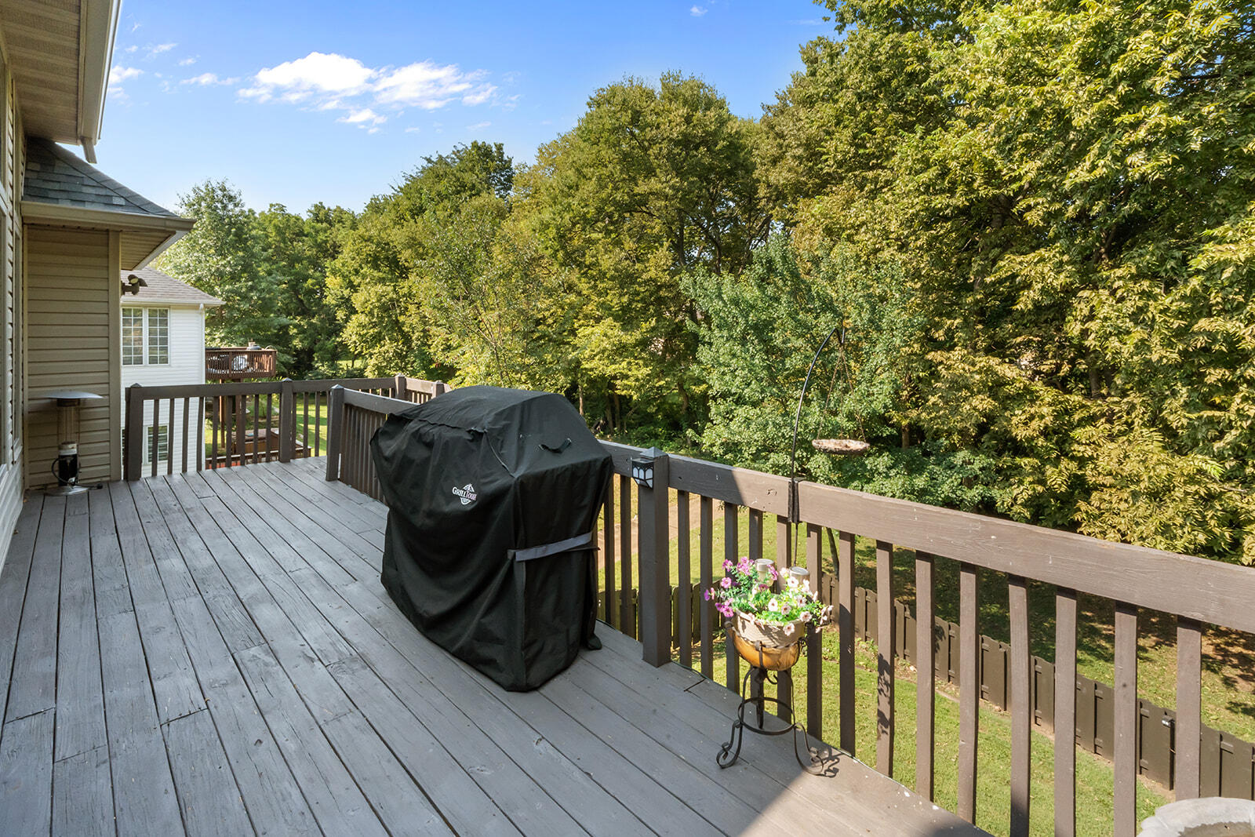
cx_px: 628
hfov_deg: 96.7
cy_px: 418
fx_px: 558
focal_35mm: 16
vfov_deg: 73.8
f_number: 22
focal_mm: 16
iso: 1000
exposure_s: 1/200
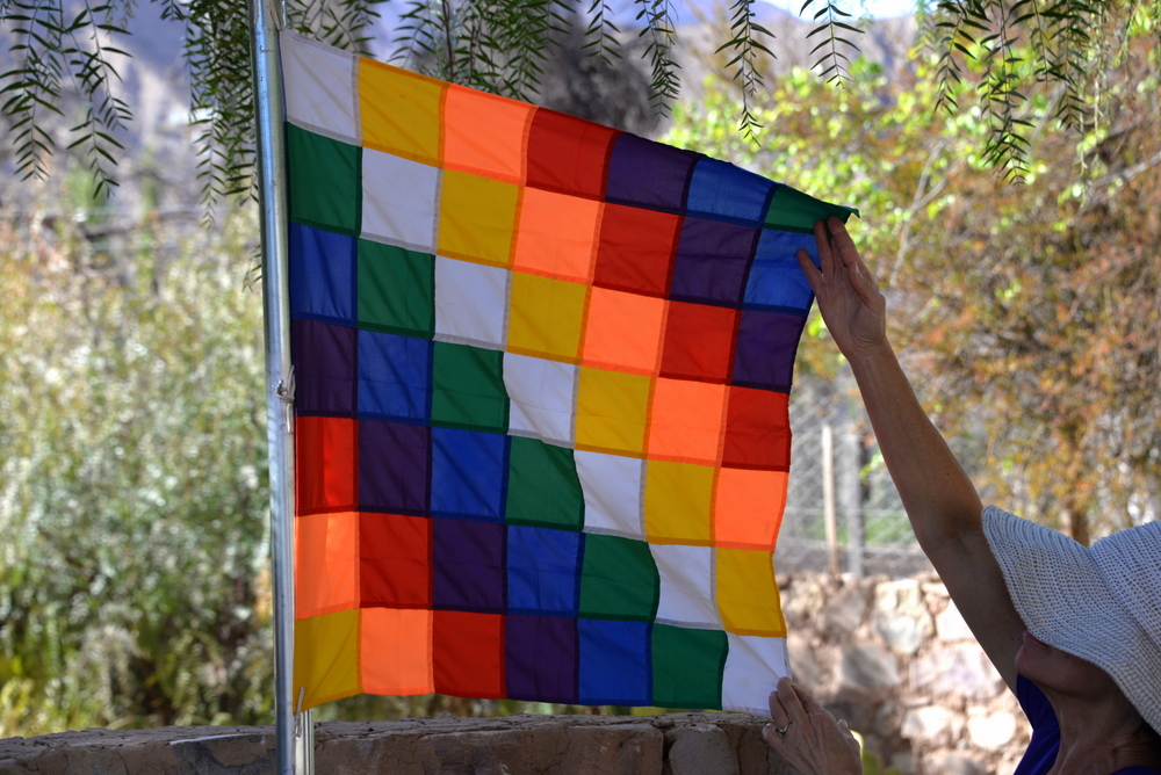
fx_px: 3162
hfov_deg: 20.8
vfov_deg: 14.0
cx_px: 580
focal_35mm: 98
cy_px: 388
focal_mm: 98
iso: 200
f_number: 7.1
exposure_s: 1/200
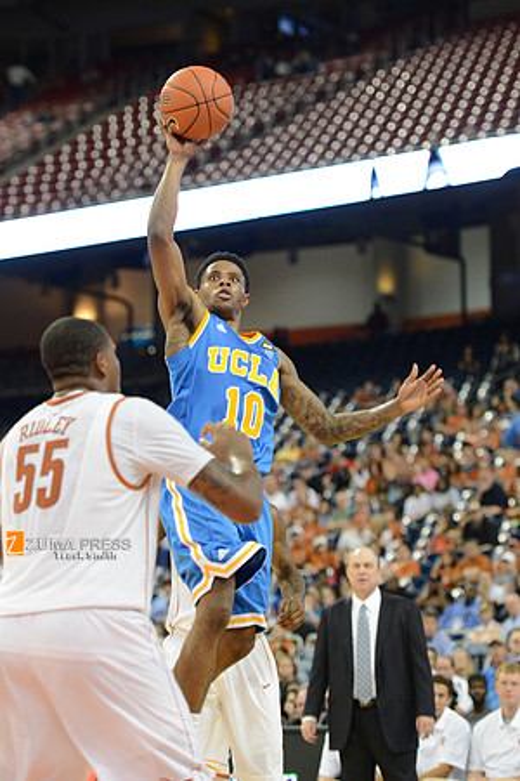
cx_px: 260
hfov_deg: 13.0
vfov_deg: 19.5
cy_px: 390
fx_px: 2275
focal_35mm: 105
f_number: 2.8
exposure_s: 1/1000
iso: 3200
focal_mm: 105
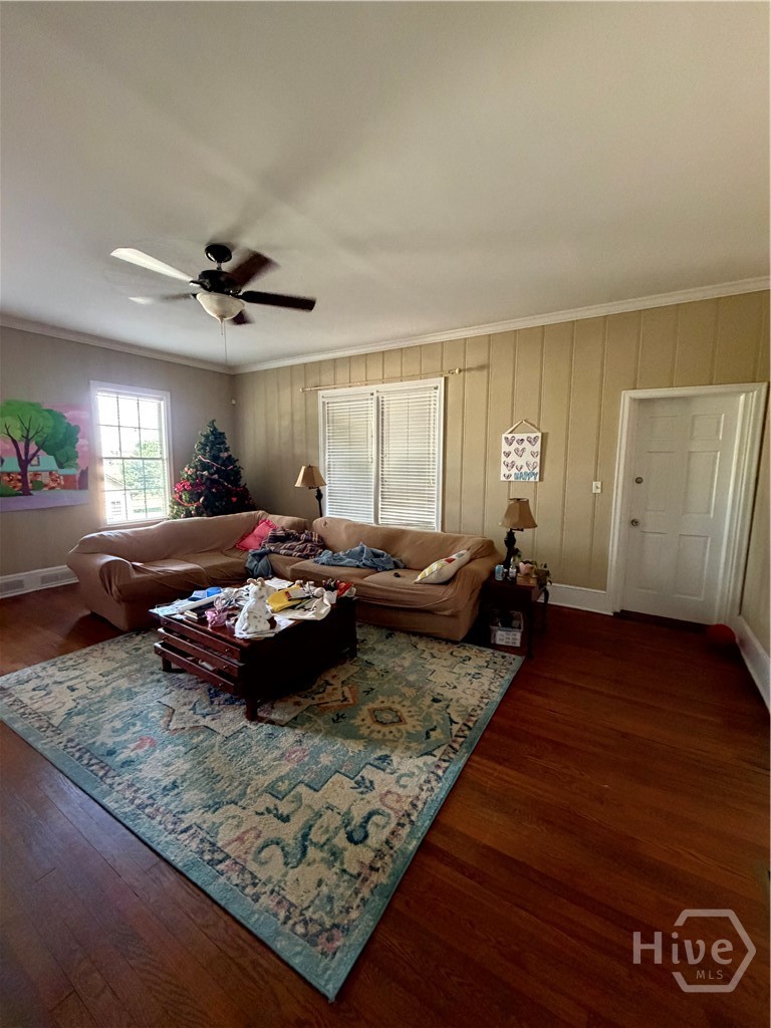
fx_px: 416
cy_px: 514
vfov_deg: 102.1
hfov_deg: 85.7
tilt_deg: -6.9
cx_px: 386
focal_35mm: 14
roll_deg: +0.1
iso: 1000
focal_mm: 2.22
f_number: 2.2
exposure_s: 1/60
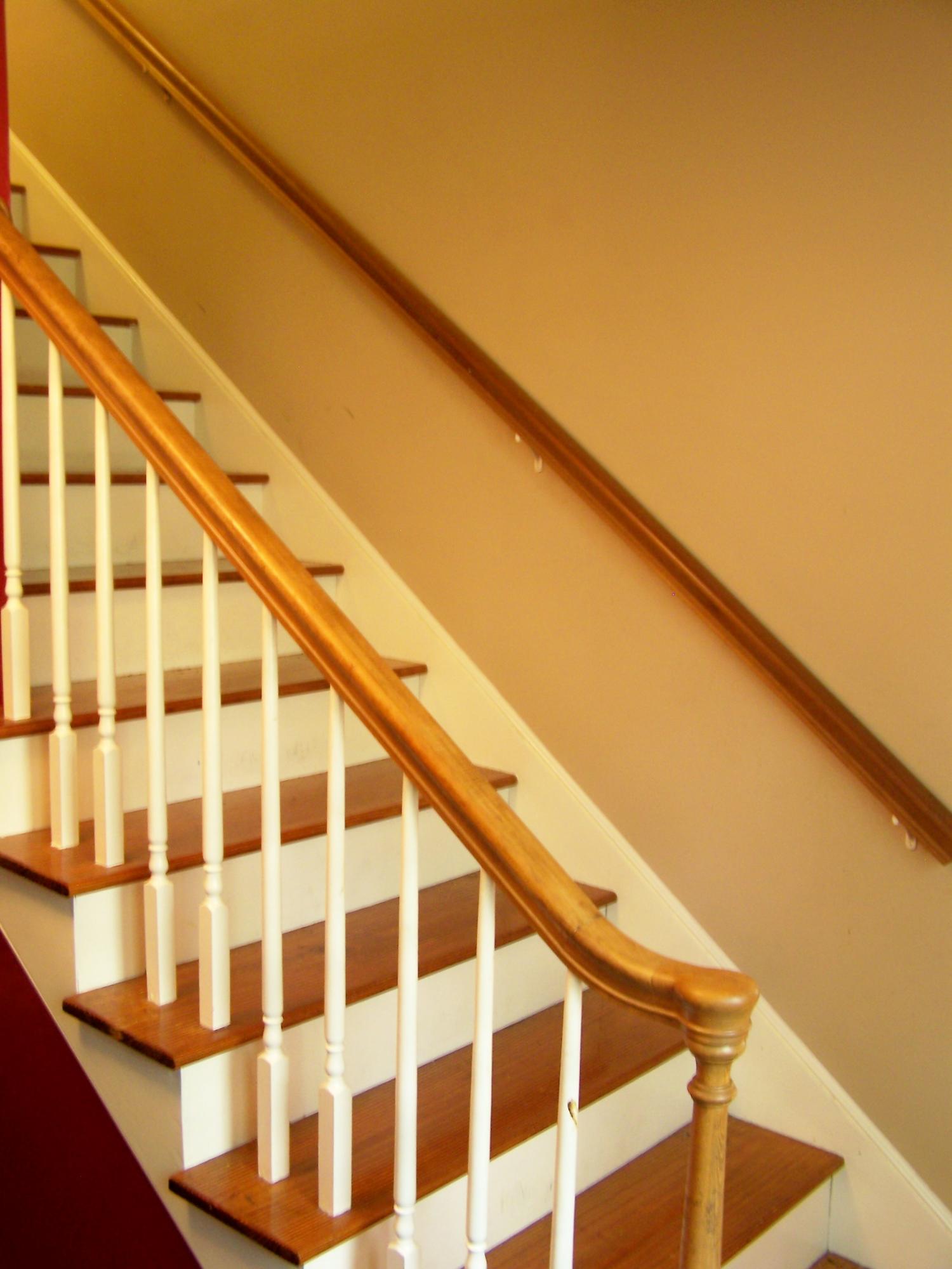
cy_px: 634
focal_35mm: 38
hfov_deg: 37.7
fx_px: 1393
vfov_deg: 49.0
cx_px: 476
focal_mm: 6.3
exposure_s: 1/2
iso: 64
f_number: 2.8
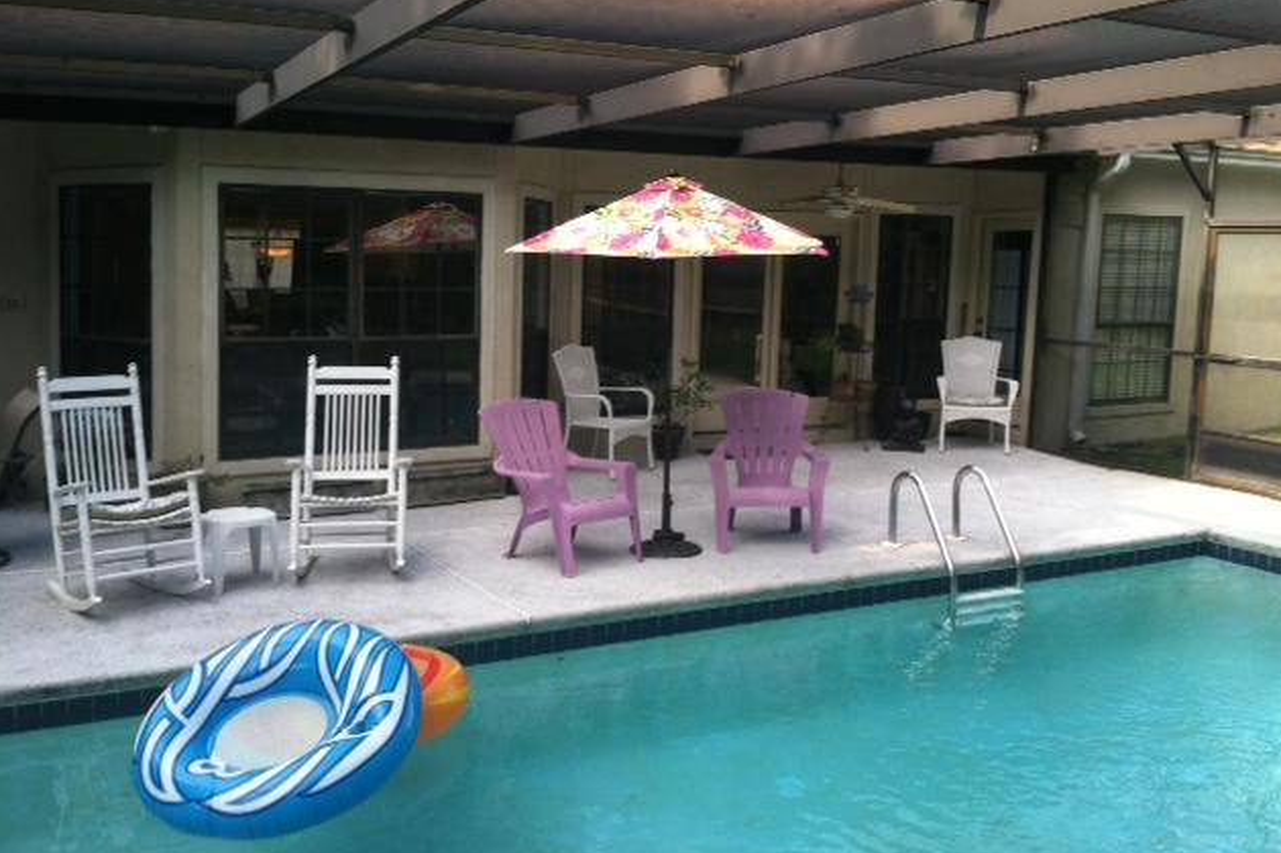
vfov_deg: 35.9
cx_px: 646
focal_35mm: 37
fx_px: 1316
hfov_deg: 51.9
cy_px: 379
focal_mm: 3.85
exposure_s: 1/128
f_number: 2.8
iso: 80
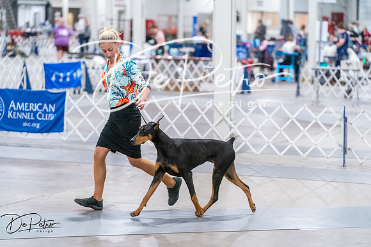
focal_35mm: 129
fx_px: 1330
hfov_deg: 15.9
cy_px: 124
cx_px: 186
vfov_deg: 10.6
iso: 6400
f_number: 3.2
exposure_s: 1/320
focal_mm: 129
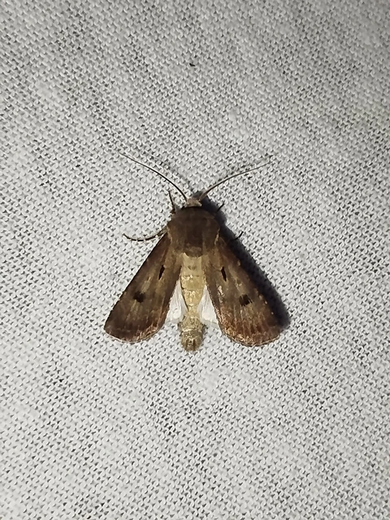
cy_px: 260
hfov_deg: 19.4
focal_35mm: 76
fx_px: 1142
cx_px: 195
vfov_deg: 25.7
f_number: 1.7
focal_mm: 5.31
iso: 160
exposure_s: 1/50
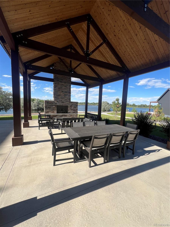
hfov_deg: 89.9
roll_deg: -2.2
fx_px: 85
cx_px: 85
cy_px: 114
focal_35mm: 13
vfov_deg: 106.2
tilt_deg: -5.2
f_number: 1.8
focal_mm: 1.57
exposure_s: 1/1043
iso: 32
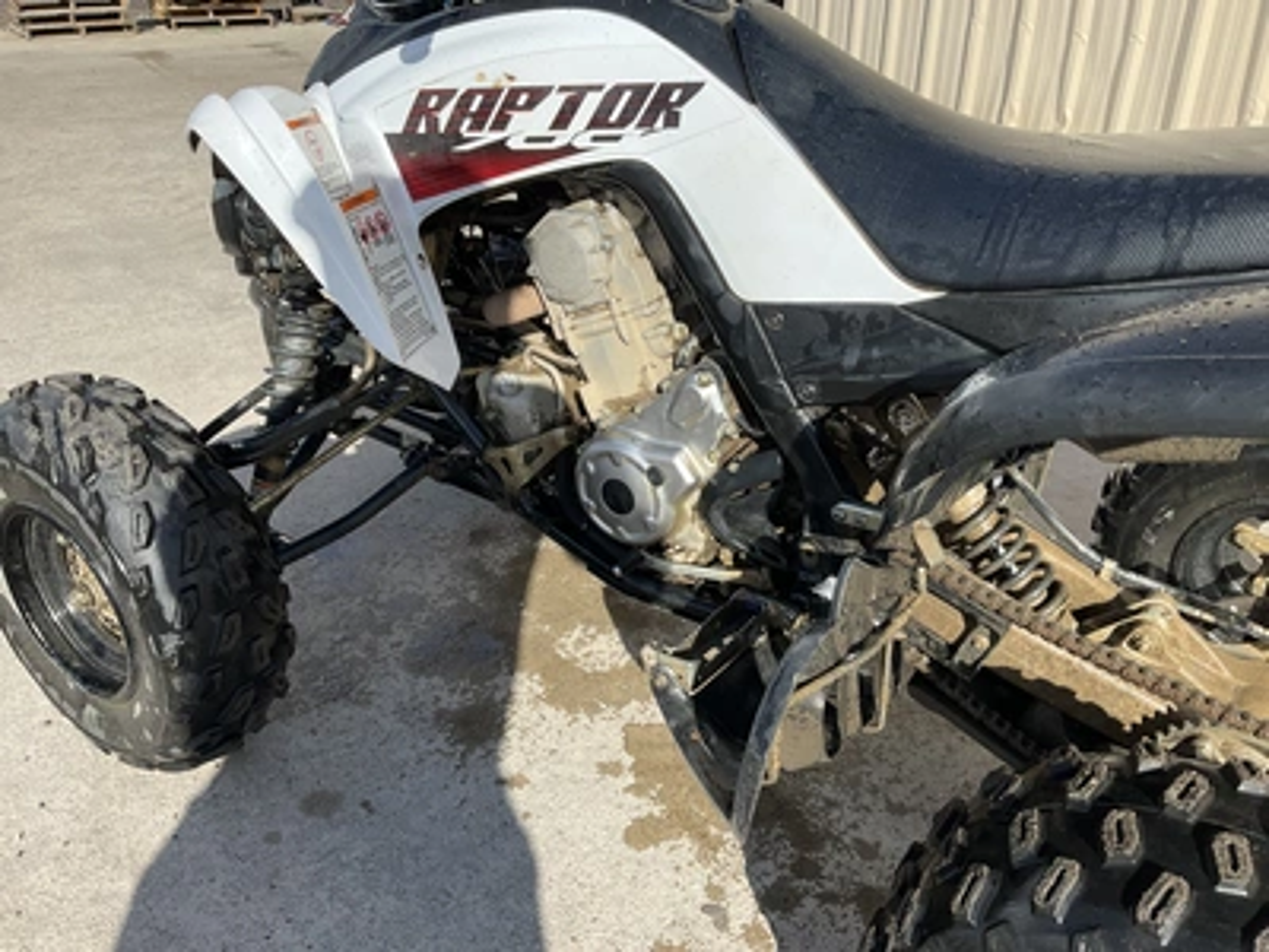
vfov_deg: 48.2
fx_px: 1063
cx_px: 634
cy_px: 476
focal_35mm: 29
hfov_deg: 61.7
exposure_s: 1/1451
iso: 25
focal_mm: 3
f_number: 1.8
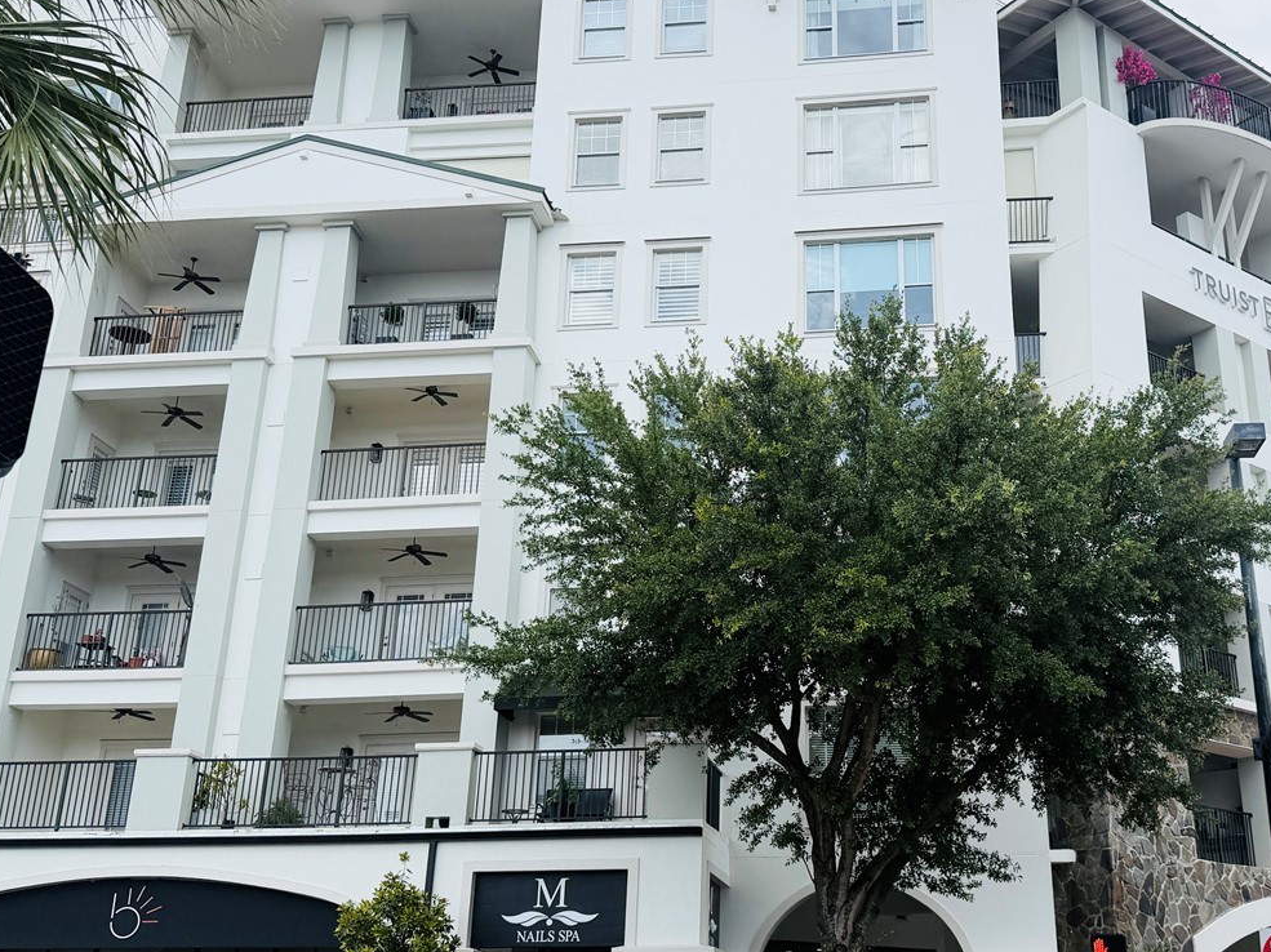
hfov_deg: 47.6
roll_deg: +0.8
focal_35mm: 39
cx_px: 770
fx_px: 1431
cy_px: 479
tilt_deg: +21.0
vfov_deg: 36.8
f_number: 1.78
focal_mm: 6.76
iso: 80
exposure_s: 1/4405
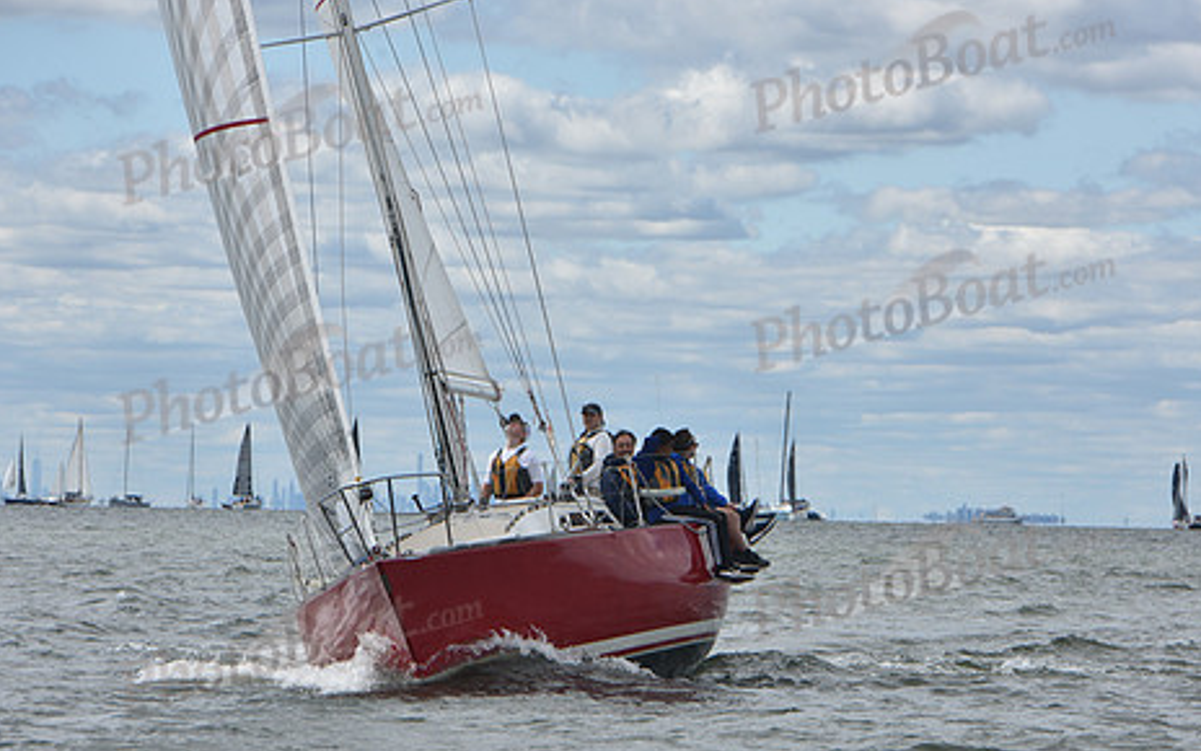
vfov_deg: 5.1
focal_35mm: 255
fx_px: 8346
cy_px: 475
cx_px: 619
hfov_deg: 8.2
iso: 250
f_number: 10
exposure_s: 1/800
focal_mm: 200
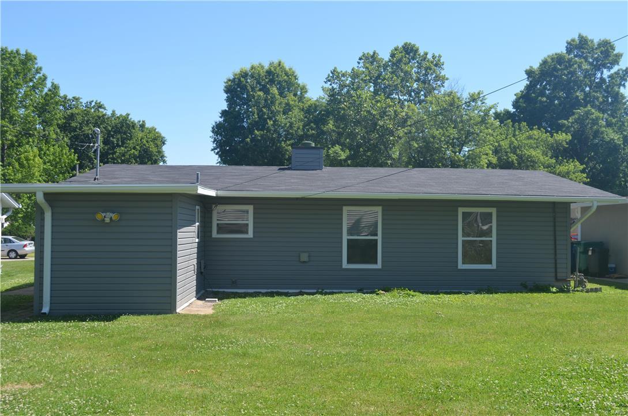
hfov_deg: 53.2
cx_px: 314
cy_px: 208
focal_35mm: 36
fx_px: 627
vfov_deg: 36.7
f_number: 8
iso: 160
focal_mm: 24
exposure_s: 1/250
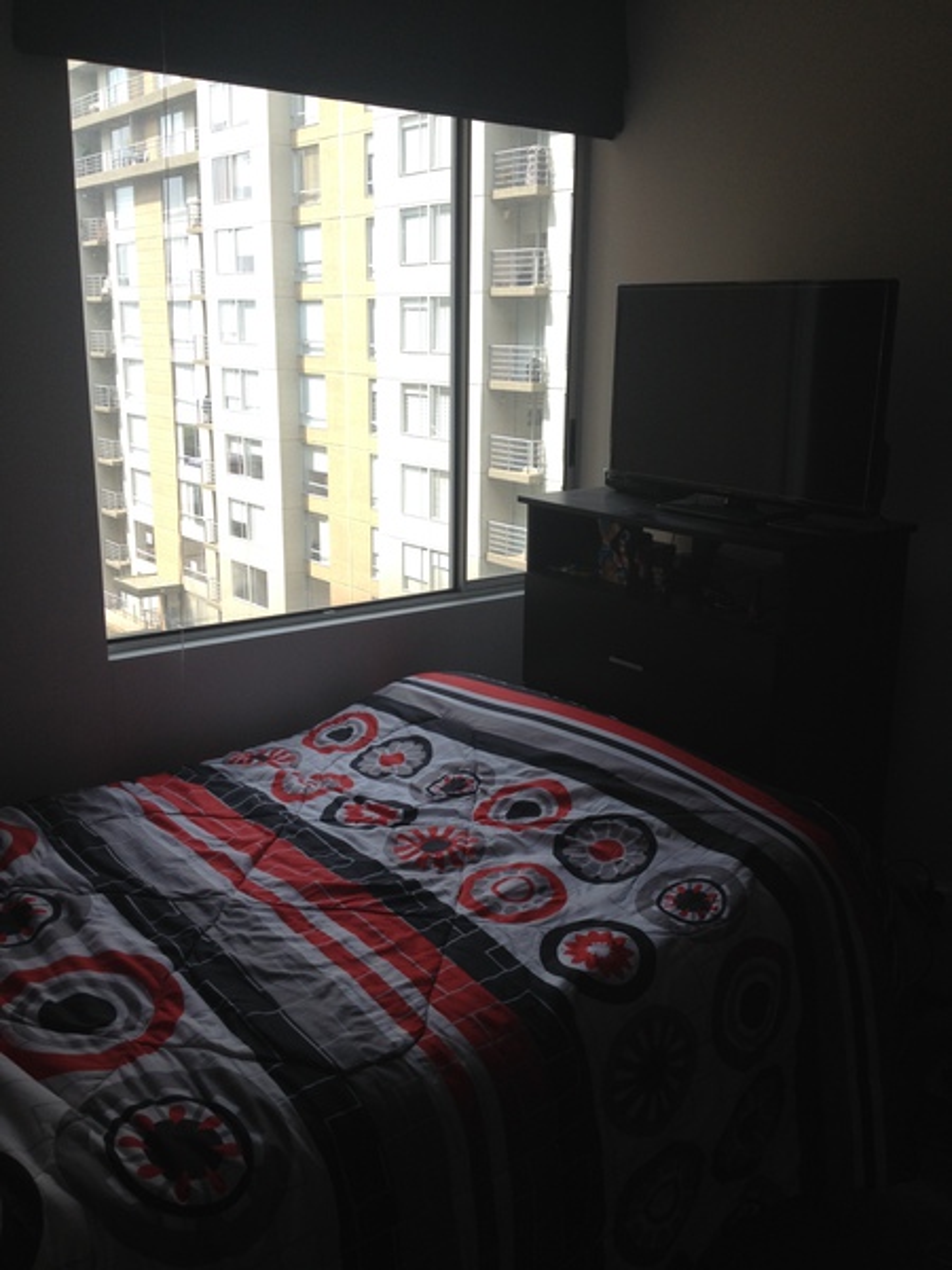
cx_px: 476
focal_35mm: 35
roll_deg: -0.6
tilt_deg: -16.3
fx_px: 1283
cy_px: 635
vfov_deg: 52.6
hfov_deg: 40.7
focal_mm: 4.28
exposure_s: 1/412
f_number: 2.4
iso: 50
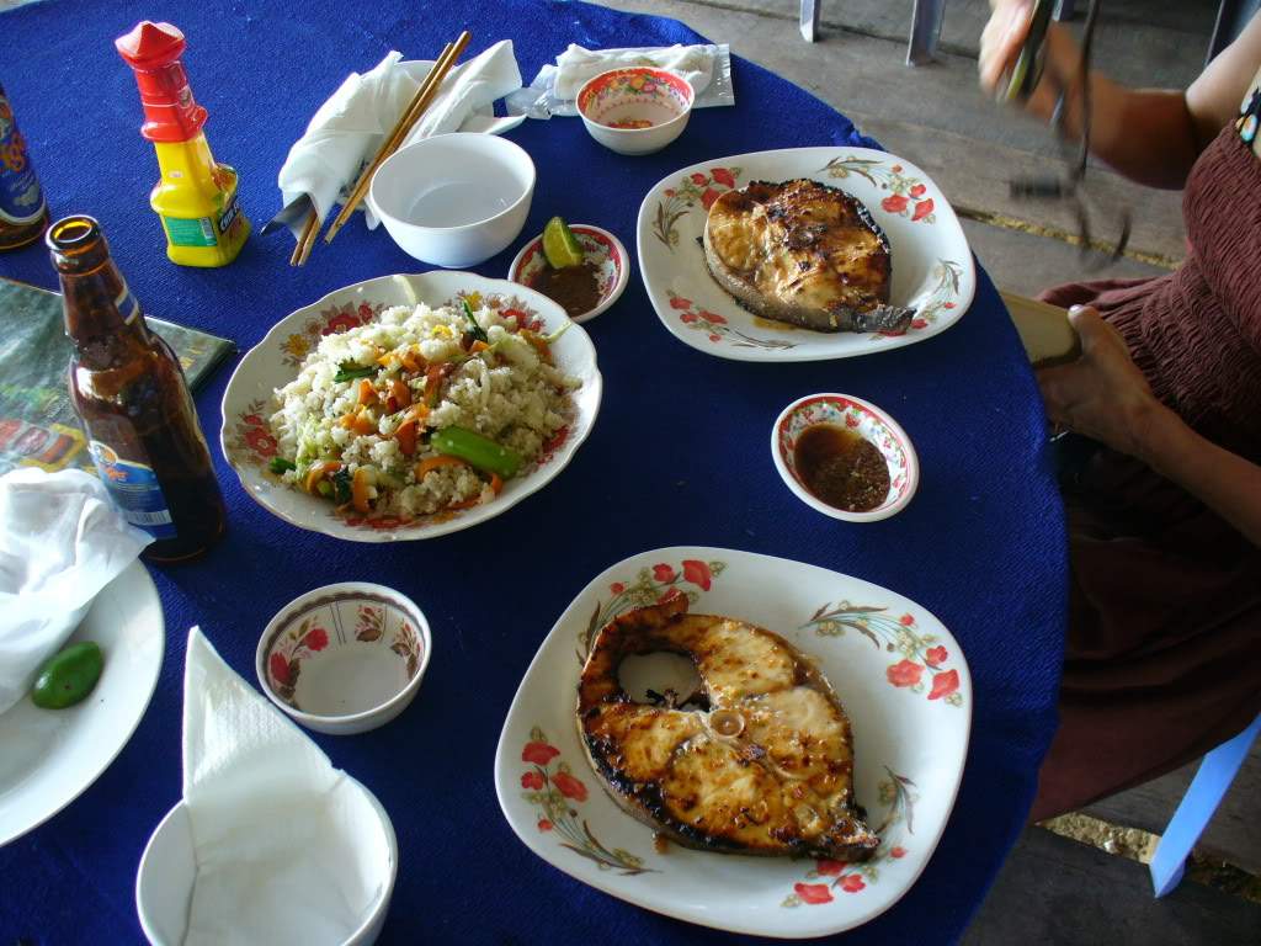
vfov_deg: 38.7
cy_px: 473
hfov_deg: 50.1
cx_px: 630
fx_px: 1348
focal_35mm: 37
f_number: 2.8
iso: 100
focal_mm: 6.1
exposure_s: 1/40
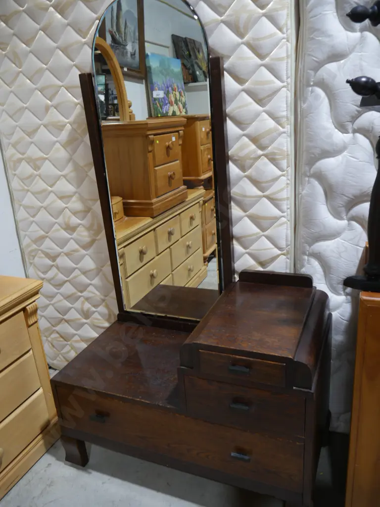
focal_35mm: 28
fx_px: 410
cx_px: 190
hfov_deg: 49.7
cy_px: 254
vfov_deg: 63.4
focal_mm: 14
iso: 250
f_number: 3.5
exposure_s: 1/60
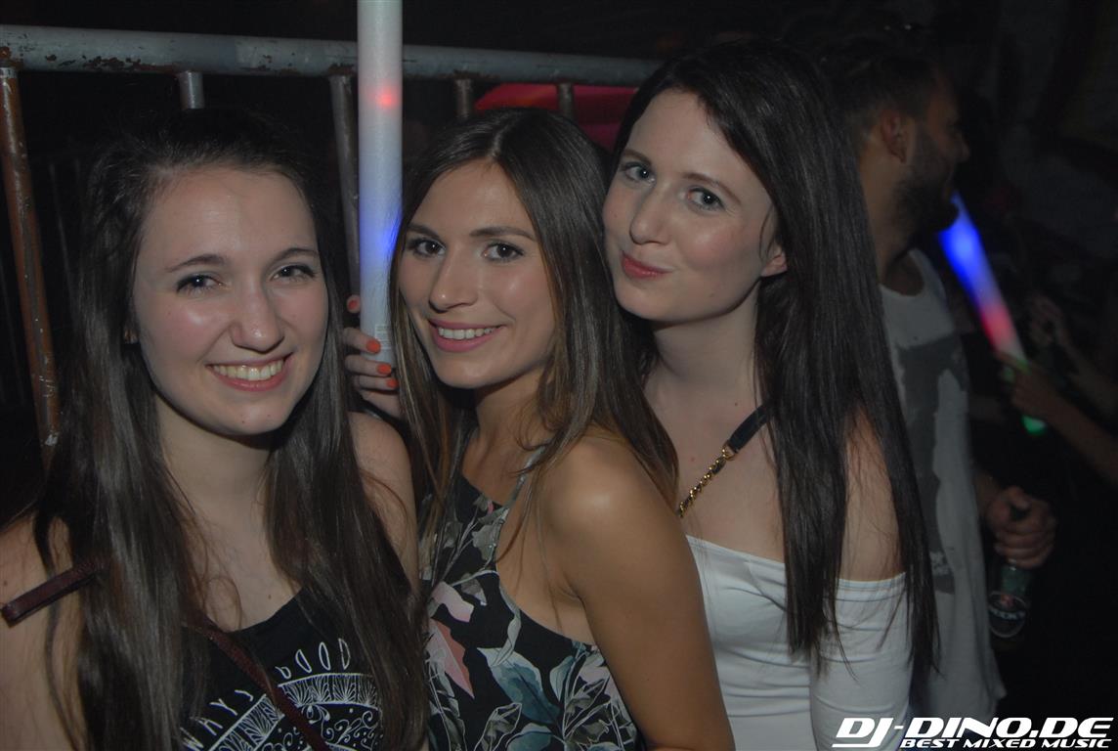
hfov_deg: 53.0
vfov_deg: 37.0
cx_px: 559
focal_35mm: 36
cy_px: 376
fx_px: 1120
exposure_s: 1/60
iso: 400
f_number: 5.6
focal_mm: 24
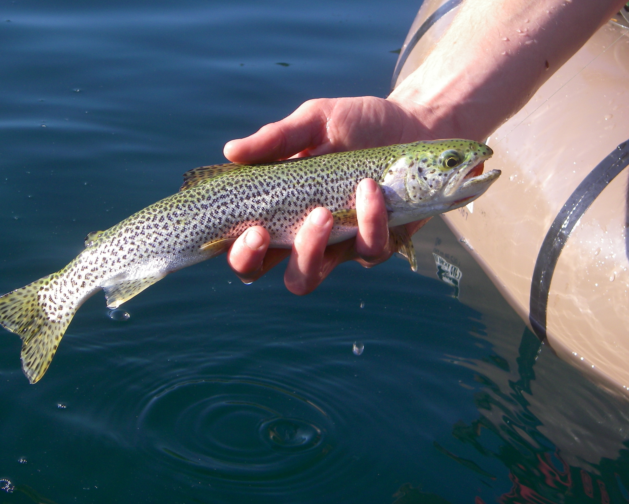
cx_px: 307
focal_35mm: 78
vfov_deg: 19.6
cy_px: 206
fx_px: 1452
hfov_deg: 24.4
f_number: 3.7
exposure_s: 1/250
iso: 64
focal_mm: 10.5
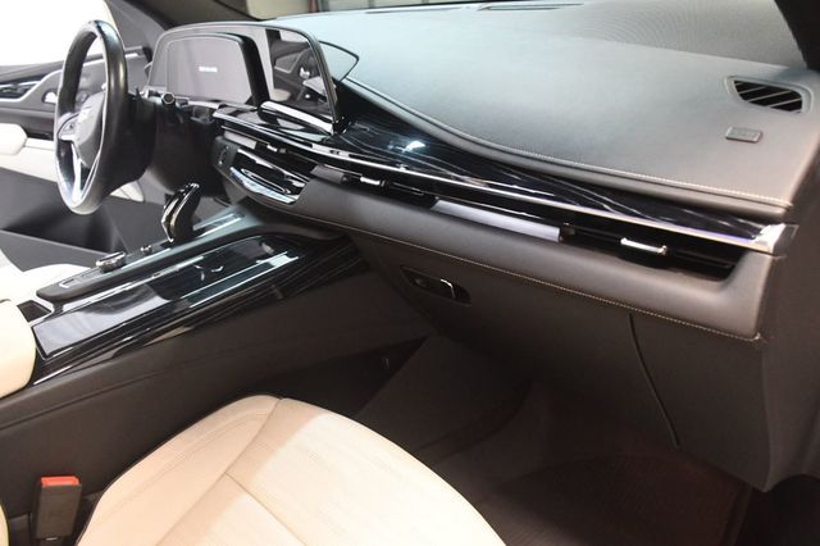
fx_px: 751
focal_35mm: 33
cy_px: 273
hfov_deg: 57.2
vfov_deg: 39.9
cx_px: 410
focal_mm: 22
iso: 5600
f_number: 3.5
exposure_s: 1/60
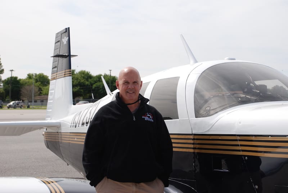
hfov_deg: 27.0
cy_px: 96
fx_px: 601
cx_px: 144
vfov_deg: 18.2
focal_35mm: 75
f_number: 8
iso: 100
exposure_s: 1/200
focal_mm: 50
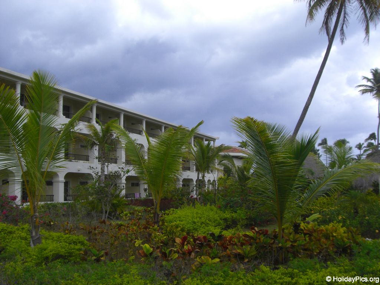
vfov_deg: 37.7
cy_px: 142
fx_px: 417
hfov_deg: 49.0
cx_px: 190
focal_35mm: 38
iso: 64
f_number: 8
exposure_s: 1/125
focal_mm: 6.2
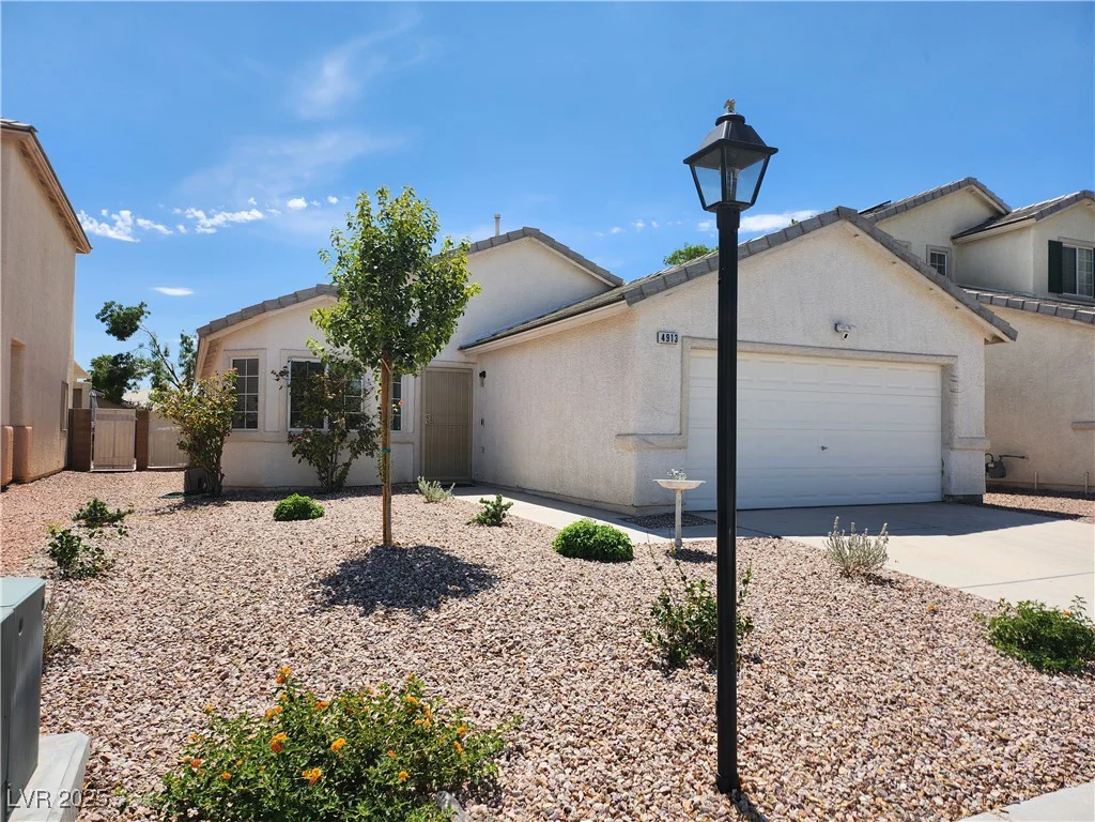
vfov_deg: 56.8
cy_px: 411
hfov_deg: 71.6
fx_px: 759
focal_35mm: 24
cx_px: 548
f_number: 1.8
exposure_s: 1/3579
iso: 50
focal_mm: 5
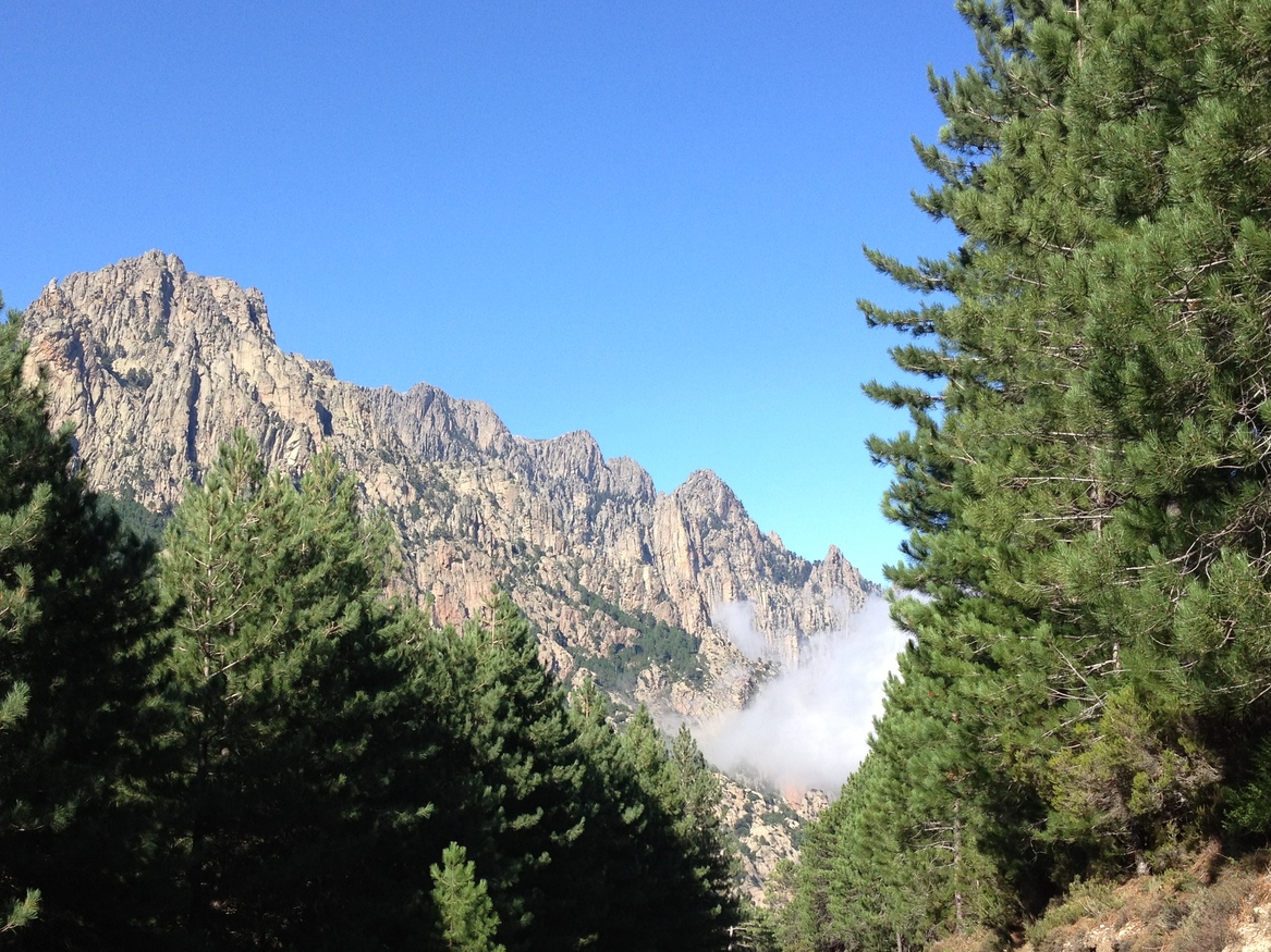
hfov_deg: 39.6
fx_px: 1762
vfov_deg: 30.1
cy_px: 625
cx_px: 535
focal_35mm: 48
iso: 64
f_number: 2.4
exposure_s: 1/824
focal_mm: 4.28
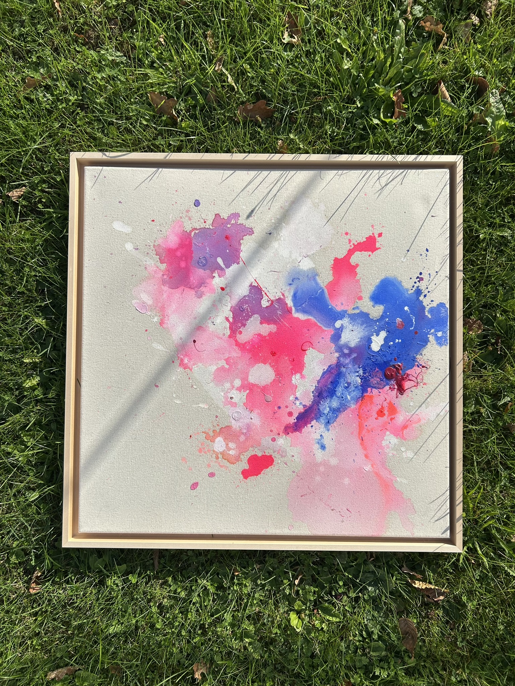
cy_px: 343
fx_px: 516
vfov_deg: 67.3
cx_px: 258
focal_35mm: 26
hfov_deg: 53.1
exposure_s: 1/5319
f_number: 1.5
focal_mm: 5.7
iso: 50
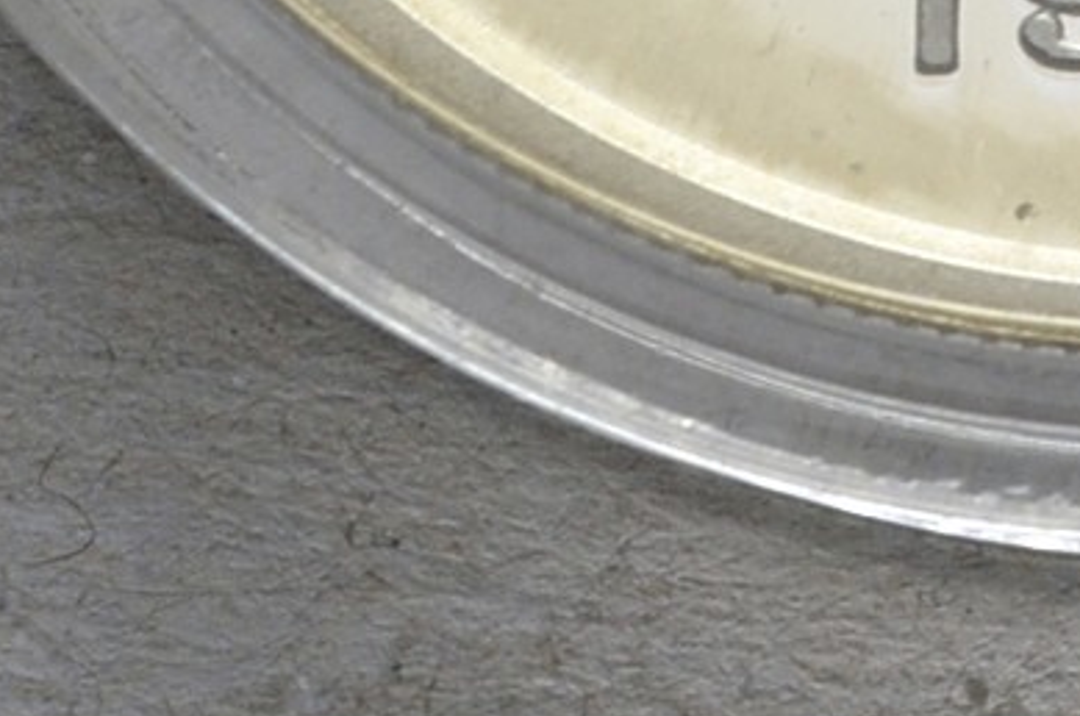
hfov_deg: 4.4
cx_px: 2854
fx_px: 13657
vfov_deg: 3.0
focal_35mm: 456
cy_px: -891
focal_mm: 48
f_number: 14
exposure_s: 1/250
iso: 400
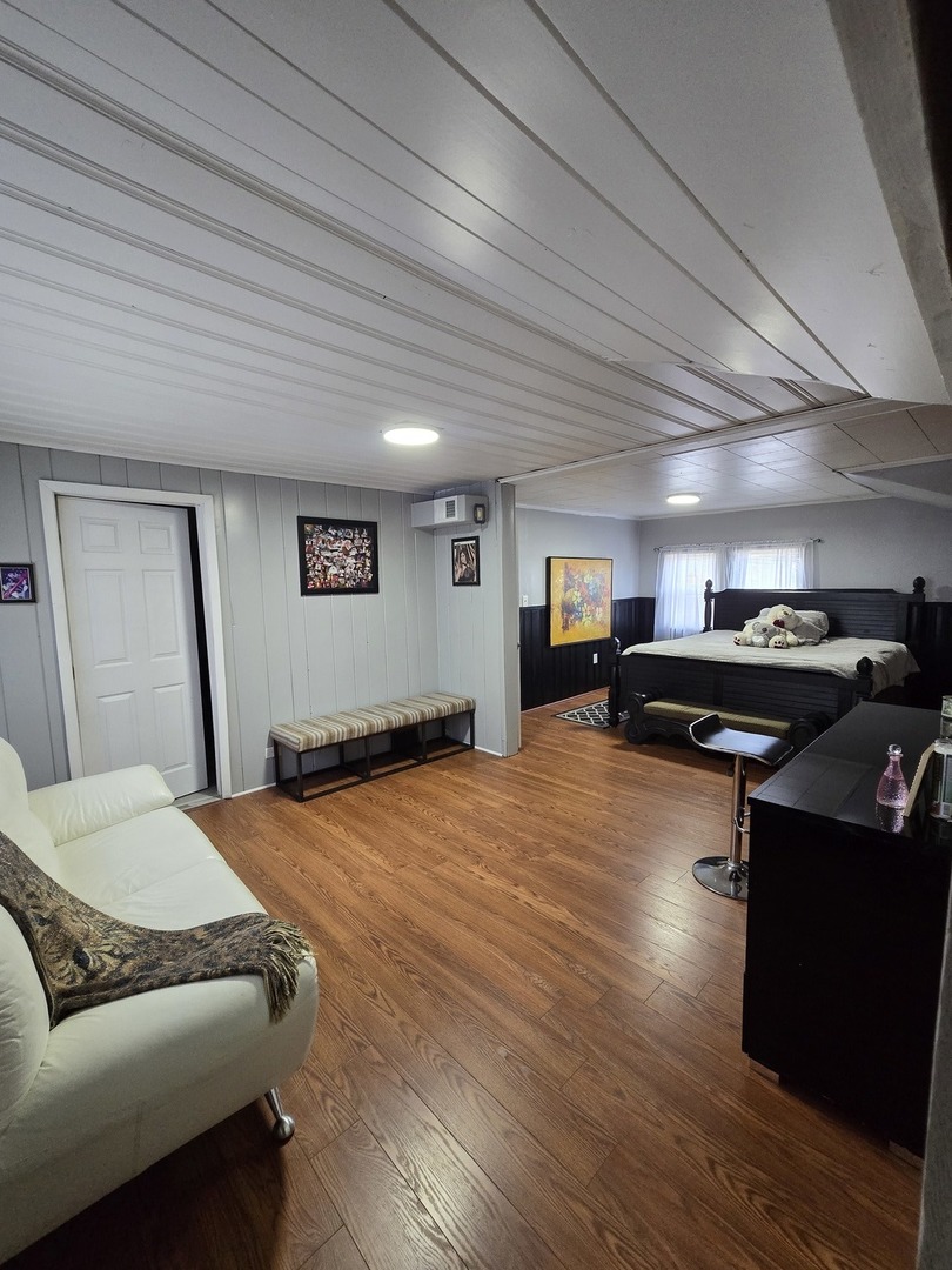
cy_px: 635
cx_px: 476
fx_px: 477
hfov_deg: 89.9
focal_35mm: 13
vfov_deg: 106.2
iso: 400
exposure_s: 1/60
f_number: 2.2
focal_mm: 2.2
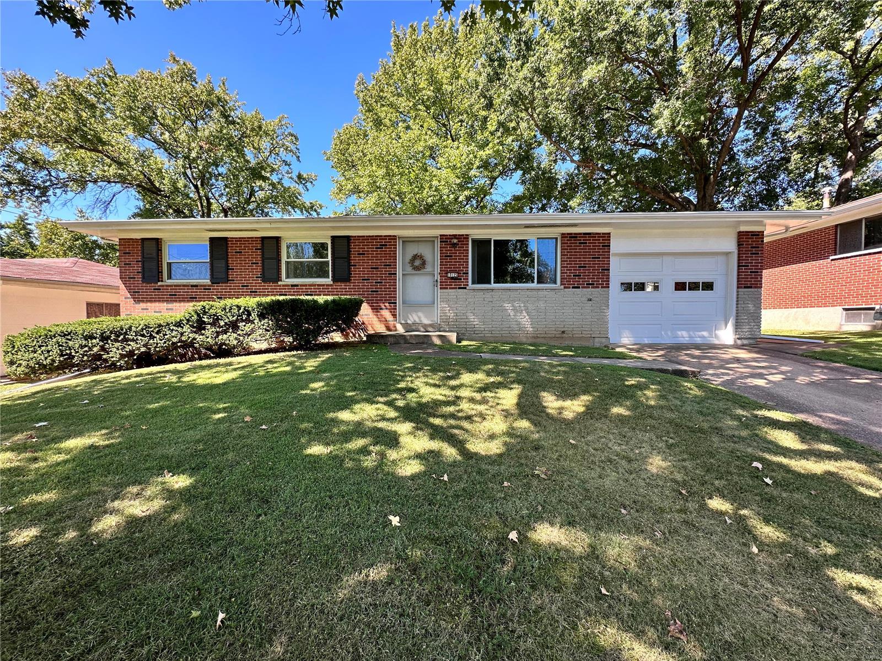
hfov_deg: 102.1
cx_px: 441
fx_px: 357
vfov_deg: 85.7
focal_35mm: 14
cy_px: 330
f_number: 2.2
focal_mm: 2.22
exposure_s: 1/189
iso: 40
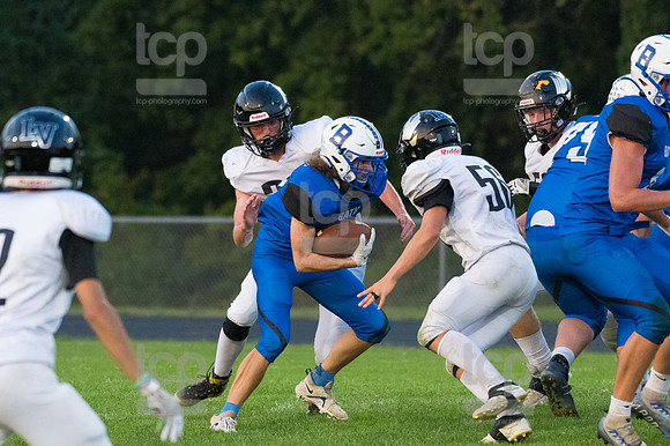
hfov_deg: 5.1
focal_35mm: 405
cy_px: 223
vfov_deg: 3.4
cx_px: 335
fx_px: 7533
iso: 5000
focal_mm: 270
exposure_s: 1/1250
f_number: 5.6
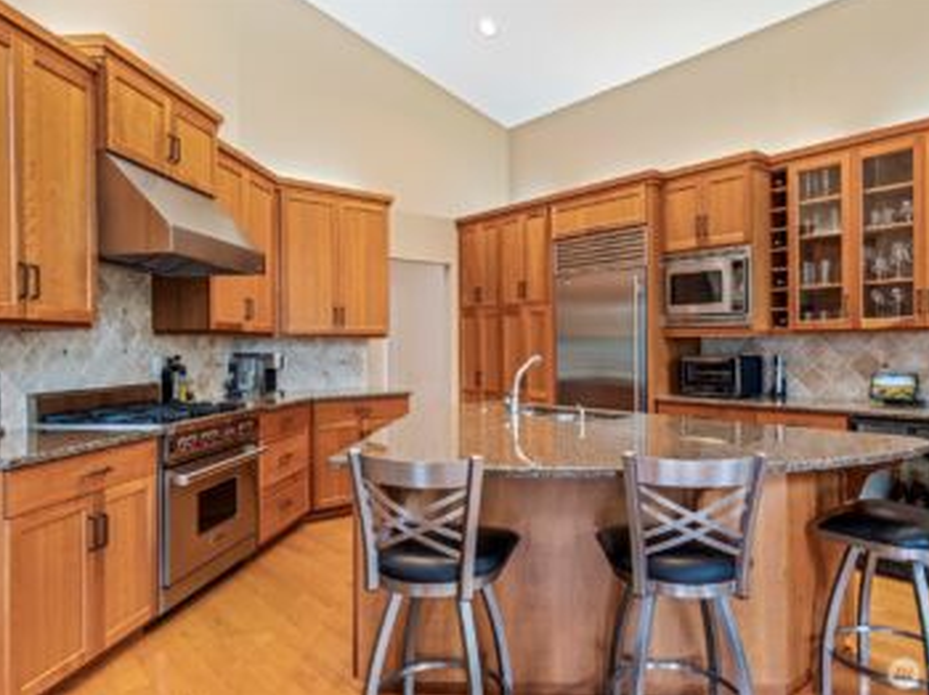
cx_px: 510
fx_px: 590
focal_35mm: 22
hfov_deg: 76.2
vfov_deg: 61.0
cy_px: 344
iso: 320
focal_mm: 13.2
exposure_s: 1.3
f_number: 7.1
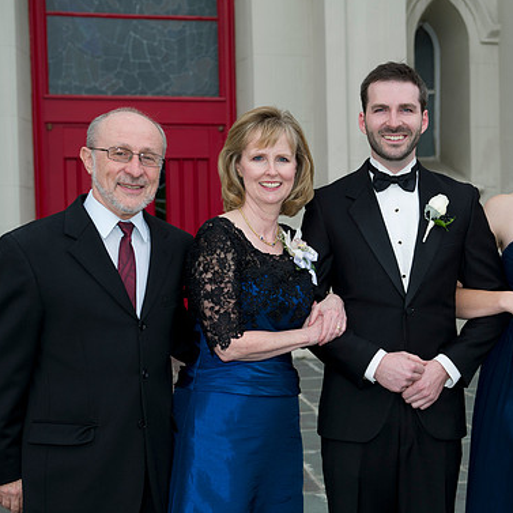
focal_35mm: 68
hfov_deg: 25.2
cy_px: 254
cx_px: 337
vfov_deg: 25.4
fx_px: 1140
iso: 200
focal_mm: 52
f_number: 4.5
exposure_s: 1/125
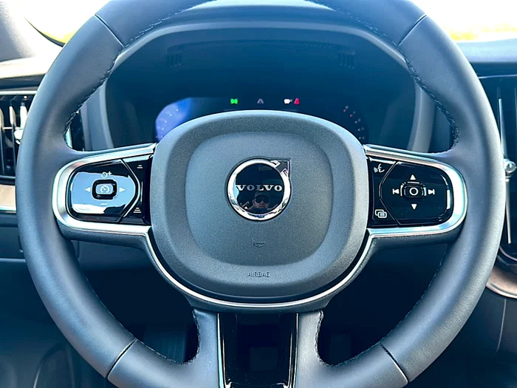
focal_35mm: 25
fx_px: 373
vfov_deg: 54.9
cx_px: 258
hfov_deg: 69.4
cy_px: 194
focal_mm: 6.86
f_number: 1.78
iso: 80
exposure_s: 1/94
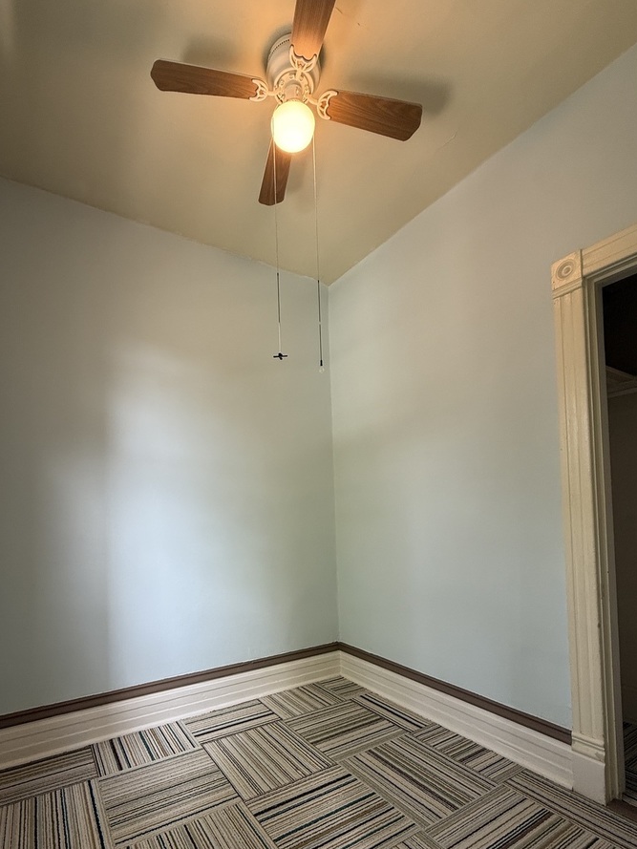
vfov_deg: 89.7
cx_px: 272
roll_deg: +1.4
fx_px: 417
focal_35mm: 17
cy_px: 515
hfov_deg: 74.3
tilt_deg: +2.0
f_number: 2.2
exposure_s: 1/99
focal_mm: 2.22
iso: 125
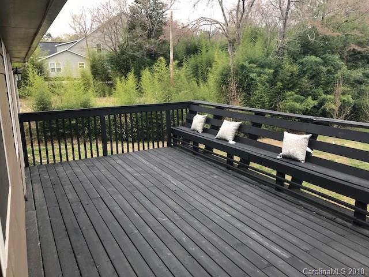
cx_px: 184
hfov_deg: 63.4
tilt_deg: -11.1
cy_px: 138
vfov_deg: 49.7
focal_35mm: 28
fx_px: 298
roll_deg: +1.4
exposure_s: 1/277
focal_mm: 3.99
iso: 20
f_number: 1.8
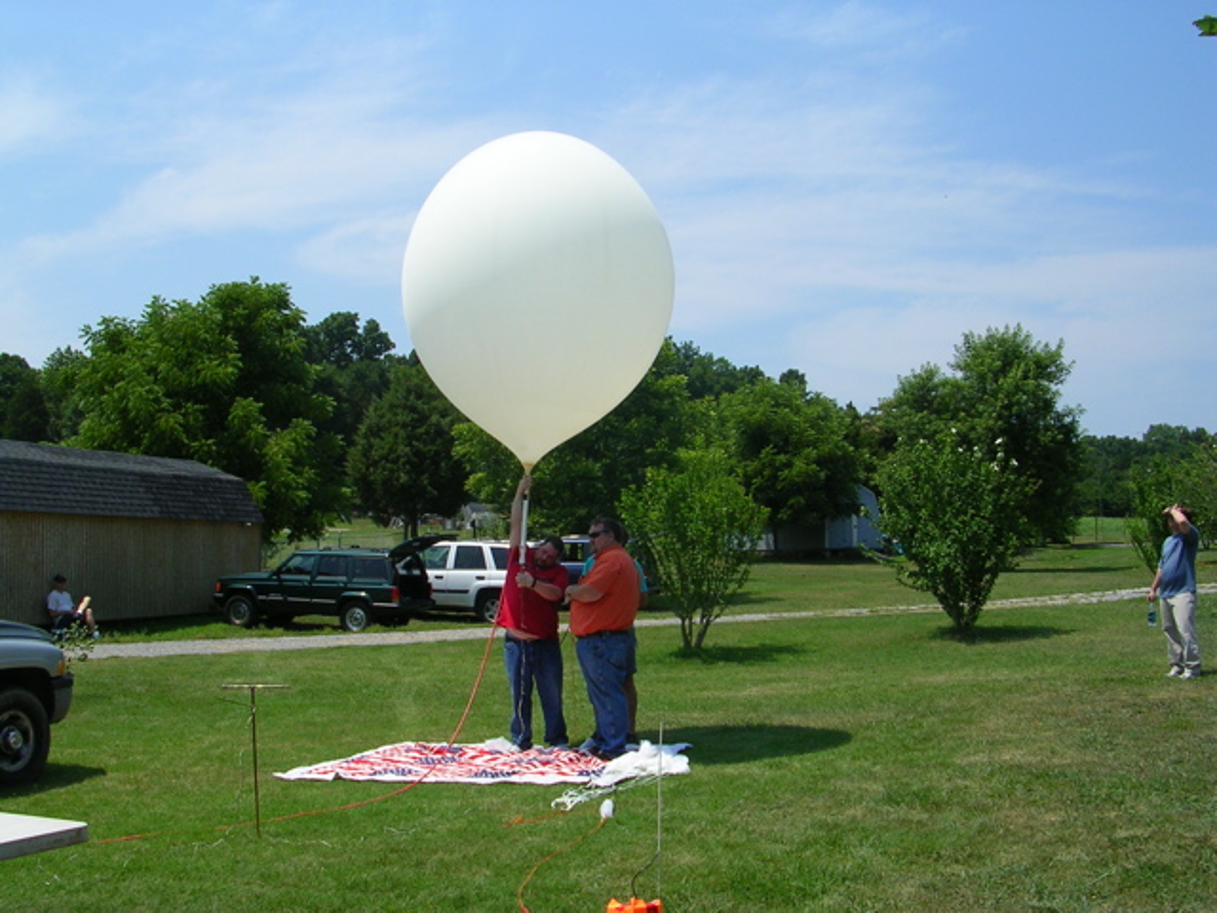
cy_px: 456
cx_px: 608
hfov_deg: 49.0
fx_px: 1336
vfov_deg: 37.7
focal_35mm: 38
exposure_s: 1/395
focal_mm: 5.8
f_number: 5.6
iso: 50
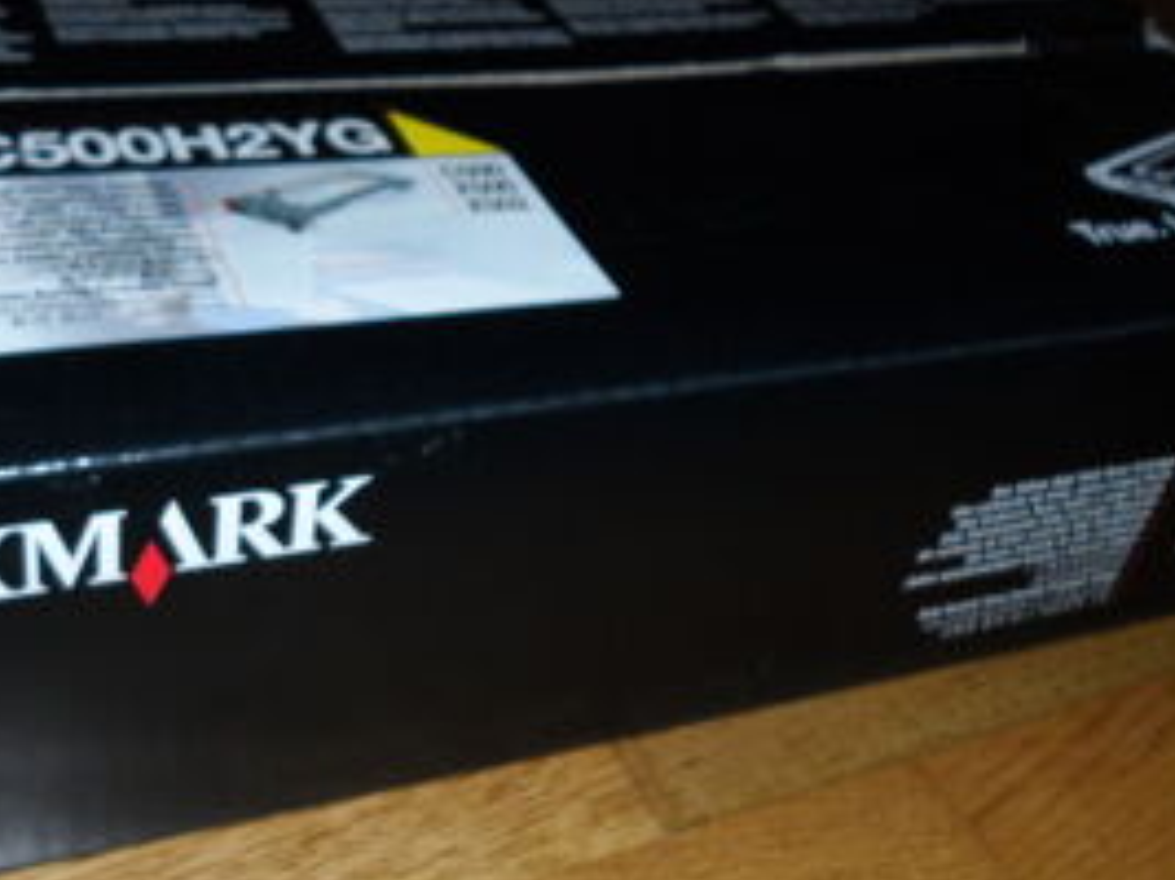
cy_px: 422
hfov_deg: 41.9
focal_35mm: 45
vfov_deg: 32.2
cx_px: 458
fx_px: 1527
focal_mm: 4.5
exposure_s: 1/10
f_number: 9.2
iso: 100
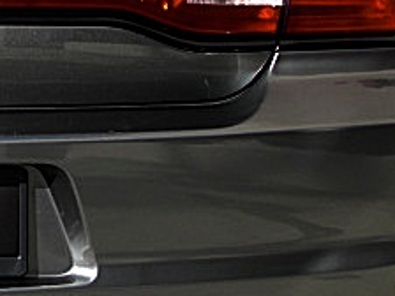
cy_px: 30
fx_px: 1175
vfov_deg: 14.2
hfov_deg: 18.0
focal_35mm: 103
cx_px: -101
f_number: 2.8
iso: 50
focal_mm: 6.3
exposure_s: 1/640
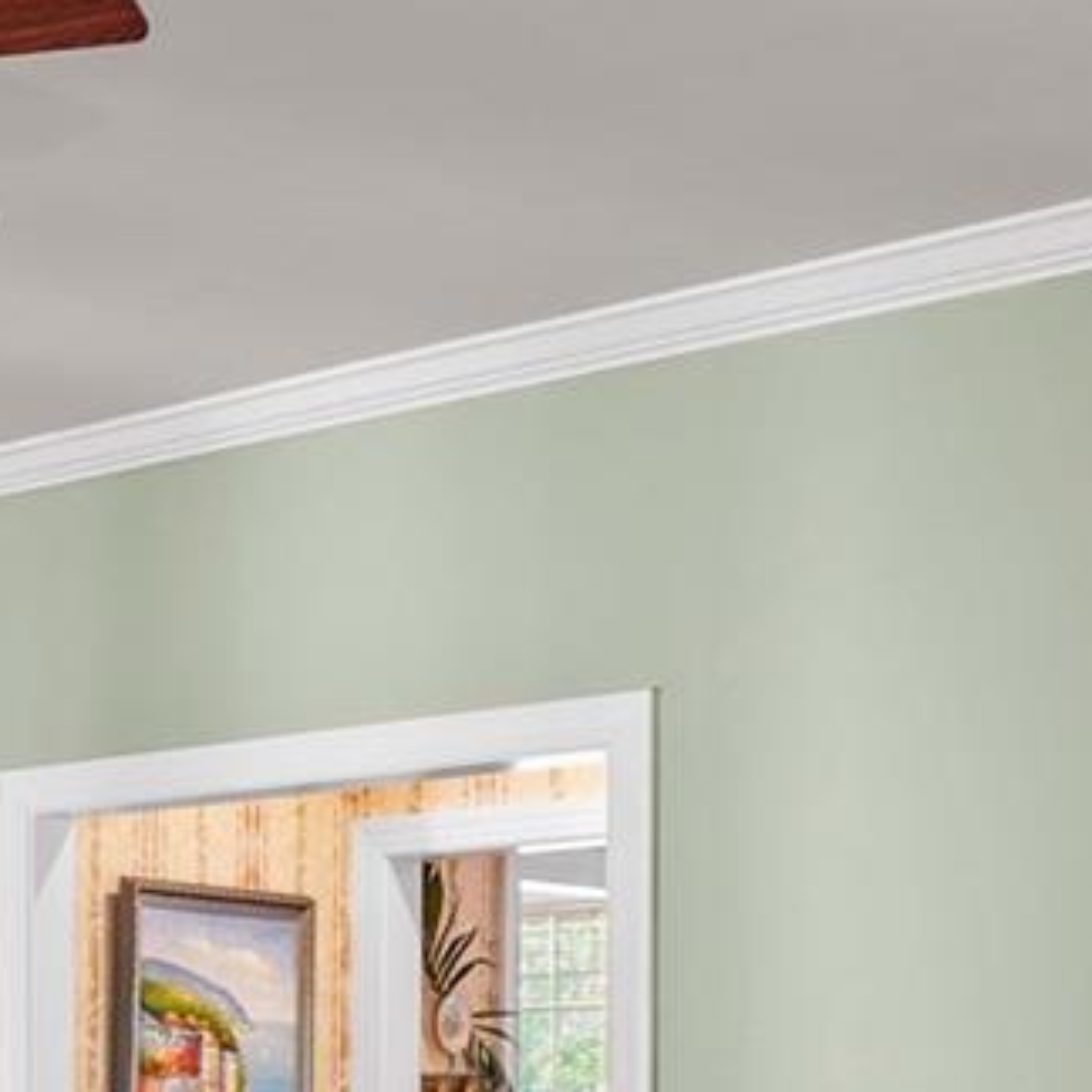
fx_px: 3069
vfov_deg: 19.4
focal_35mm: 86
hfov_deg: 18.7
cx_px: -340
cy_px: 1191
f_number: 8
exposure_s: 2
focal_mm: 16
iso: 100
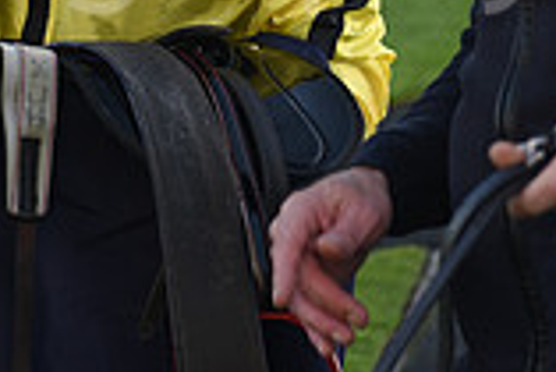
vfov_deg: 5.3
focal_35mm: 258
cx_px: 103
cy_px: -243
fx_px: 3988
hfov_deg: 8.0
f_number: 4.5
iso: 400
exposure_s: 1/400
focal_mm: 70
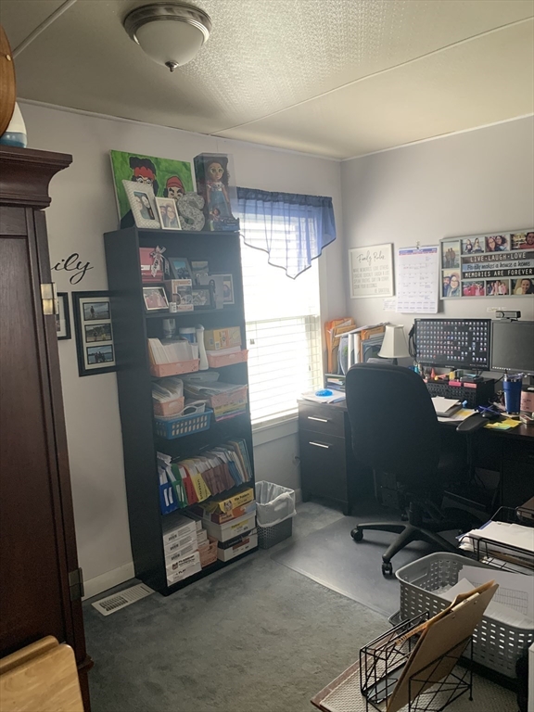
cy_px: 356
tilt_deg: -6.6
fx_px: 535
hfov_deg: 53.1
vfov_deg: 67.3
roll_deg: +3.1
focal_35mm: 26
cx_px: 267
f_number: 1.8
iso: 125
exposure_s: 1/60
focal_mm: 4.25
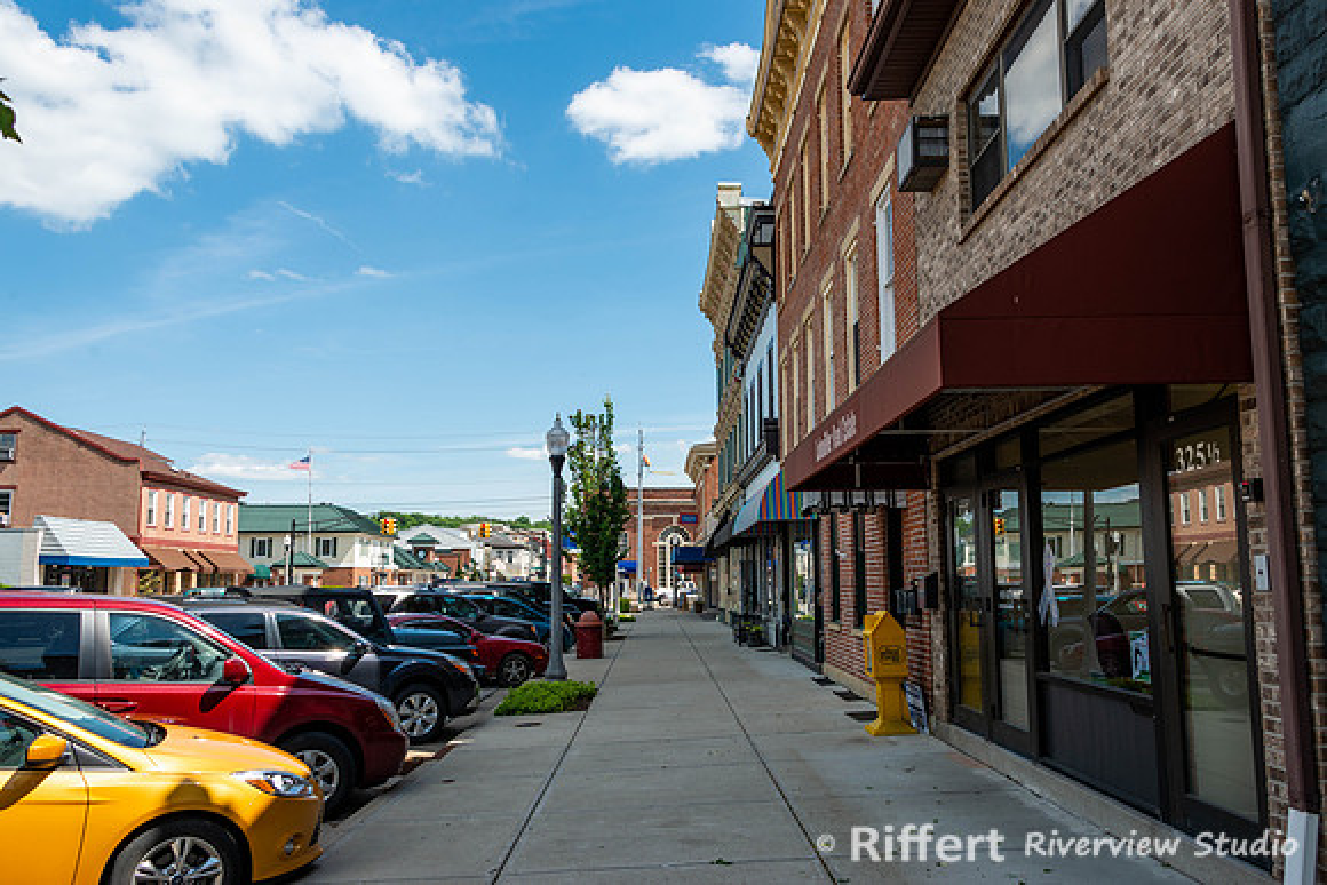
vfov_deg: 45.0
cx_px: 664
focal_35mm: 29
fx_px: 1069
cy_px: 442
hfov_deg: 63.6
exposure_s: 1/200
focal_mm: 28
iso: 100
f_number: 9
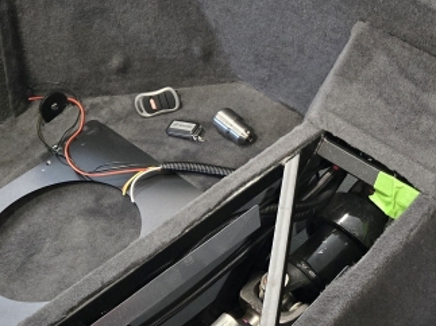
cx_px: 428
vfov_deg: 20.2
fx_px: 919
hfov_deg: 25.5
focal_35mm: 73
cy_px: 166
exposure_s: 1/60
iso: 1600
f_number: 1.8
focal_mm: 5.4
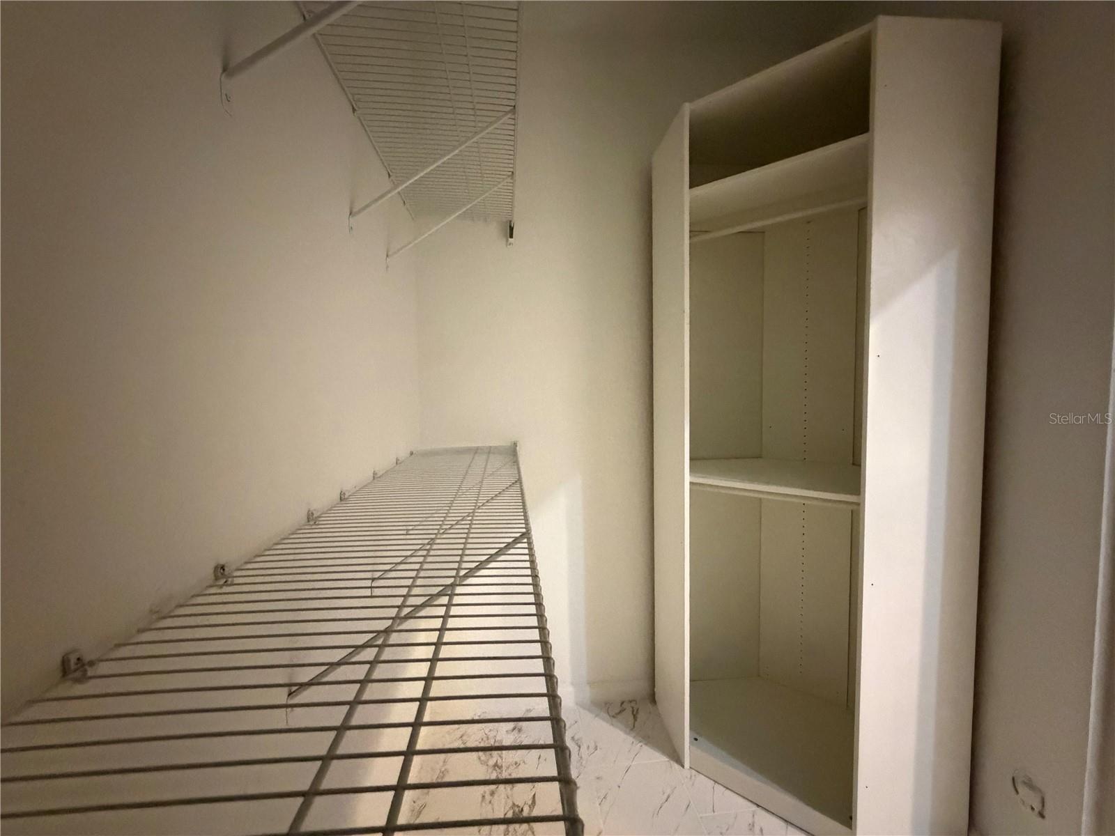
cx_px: 558
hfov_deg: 102.1
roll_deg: +0.8
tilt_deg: -2.5
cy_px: 418
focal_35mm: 14
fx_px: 451
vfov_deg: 85.7
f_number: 2.2
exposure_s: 1/60
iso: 1250
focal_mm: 2.22
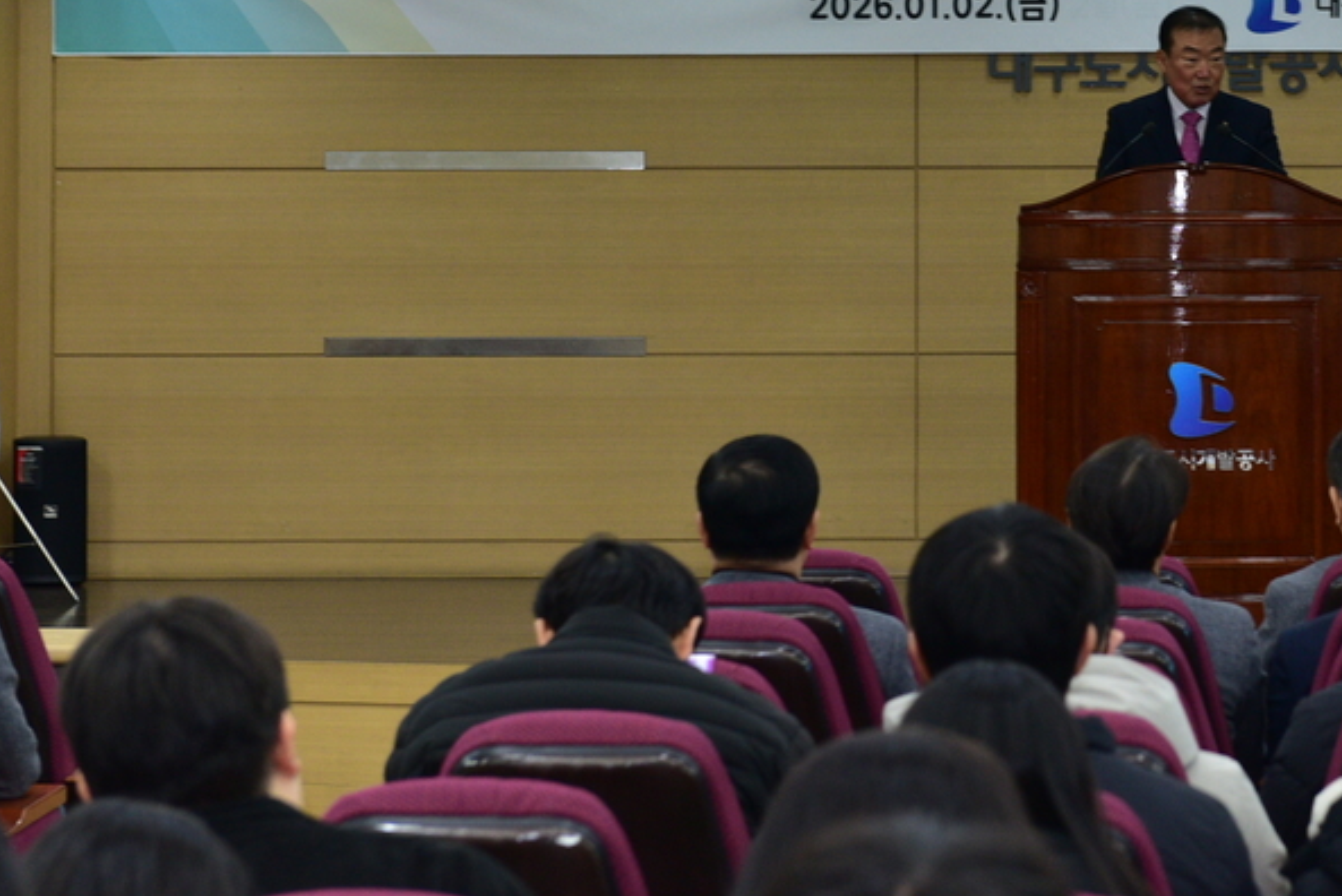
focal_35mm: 151
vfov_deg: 9.1
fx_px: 5631
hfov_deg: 13.5
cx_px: 1184
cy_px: 48
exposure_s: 1/60
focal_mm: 70
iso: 1000
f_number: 5
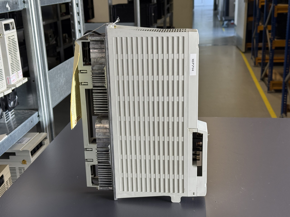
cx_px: 145
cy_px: 108
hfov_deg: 39.7
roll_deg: +0.8
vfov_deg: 30.3
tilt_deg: -15.9
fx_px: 402
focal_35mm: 48
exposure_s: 1/121
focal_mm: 6.76
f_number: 1.78
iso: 64
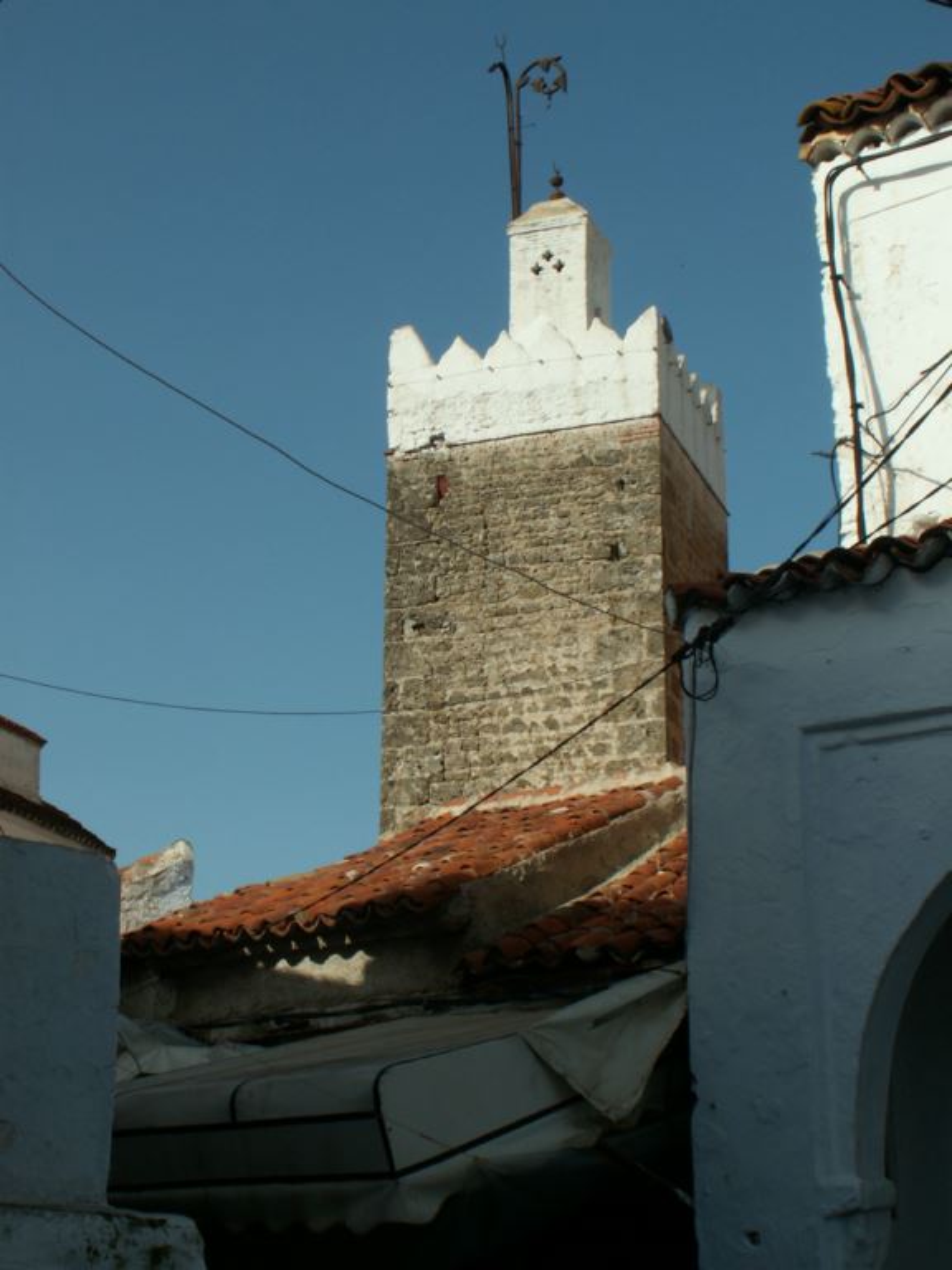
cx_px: 476
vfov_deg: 38.2
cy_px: 635
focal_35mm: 50
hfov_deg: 29.1
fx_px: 1833
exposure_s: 1/250
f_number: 8
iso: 50
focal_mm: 8.27
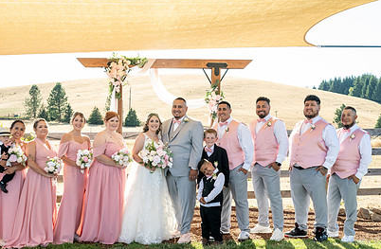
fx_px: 558
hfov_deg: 37.6
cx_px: 157
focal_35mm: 53
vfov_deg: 25.2
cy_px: 148
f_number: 8
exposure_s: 1/320
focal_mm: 35
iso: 640
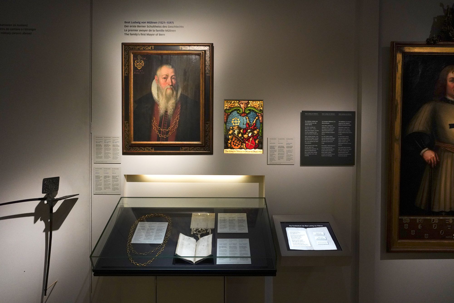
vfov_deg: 53.1
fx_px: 303
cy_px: 152
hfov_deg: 73.7
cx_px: 227
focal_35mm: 24
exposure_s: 1/80
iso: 3200
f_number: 4.5
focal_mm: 24
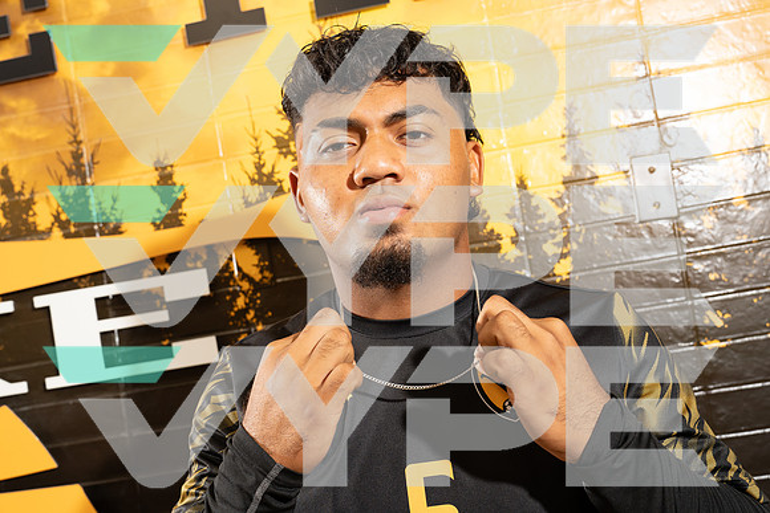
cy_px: 256
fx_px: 749
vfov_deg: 37.9
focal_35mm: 35
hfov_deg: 54.4
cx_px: 385
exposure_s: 1/250
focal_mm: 35
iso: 800
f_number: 5.6
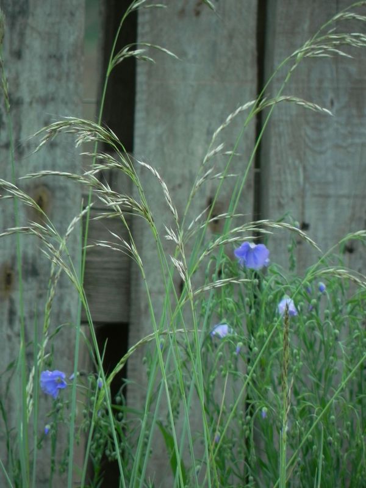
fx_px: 9558
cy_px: 244
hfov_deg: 2.2
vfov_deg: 2.9
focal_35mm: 678
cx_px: 183
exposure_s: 1/160
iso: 160
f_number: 5
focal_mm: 120
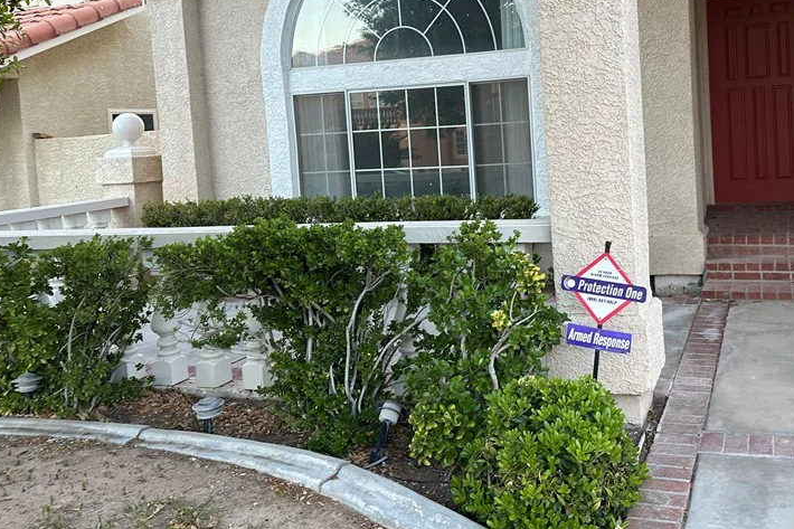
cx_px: 522
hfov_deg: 52.2
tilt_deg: -3.2
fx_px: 794
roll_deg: +2.6
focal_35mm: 36
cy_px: 164
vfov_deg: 36.4
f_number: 1.78
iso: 125
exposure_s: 1/121
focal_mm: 6.86
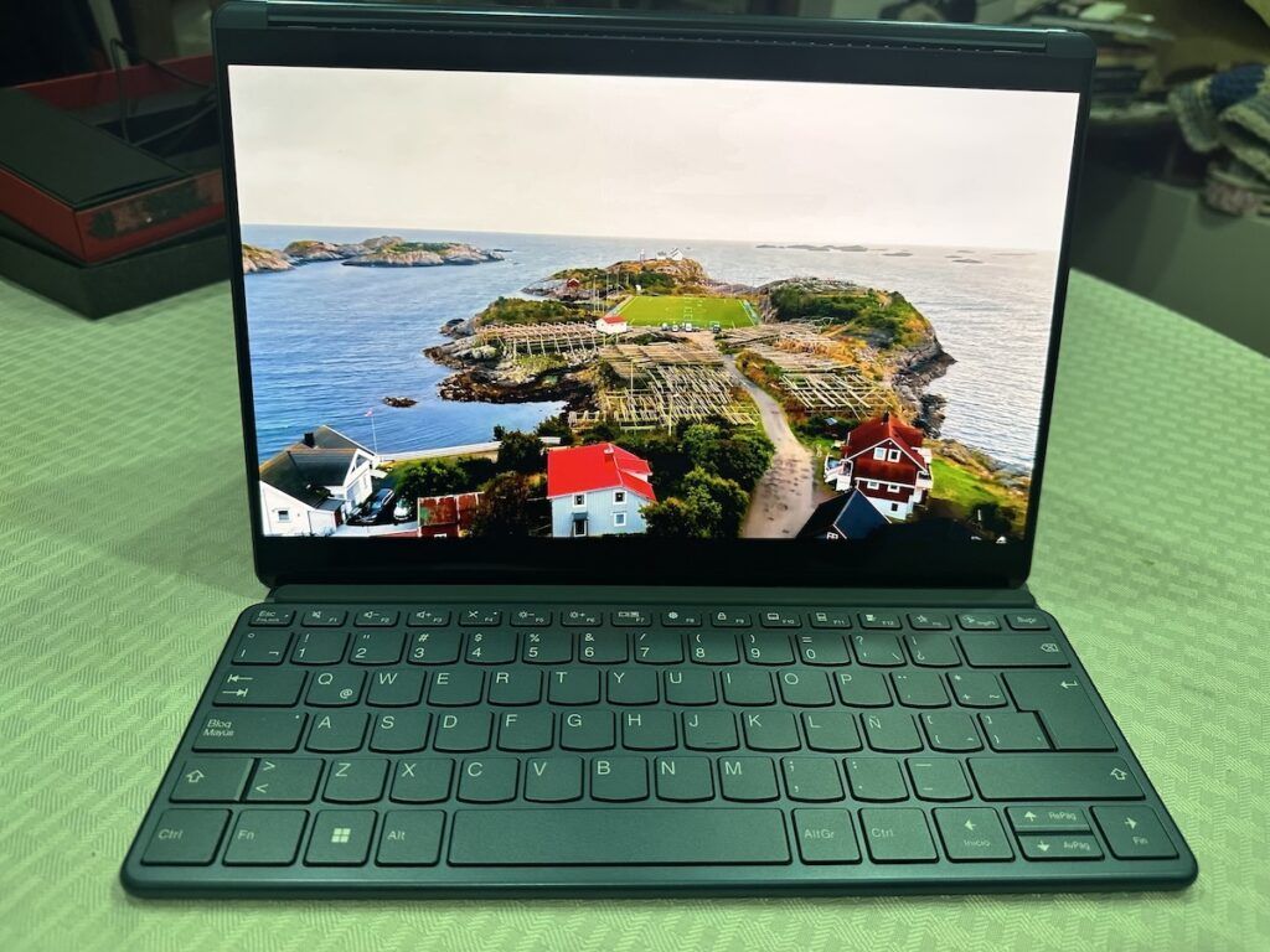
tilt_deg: -32.2
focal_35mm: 24
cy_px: 476
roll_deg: -2.0
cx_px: 635
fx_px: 881
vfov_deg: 56.8
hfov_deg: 71.6
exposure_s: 1/120
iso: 160
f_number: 1.78
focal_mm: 6.86
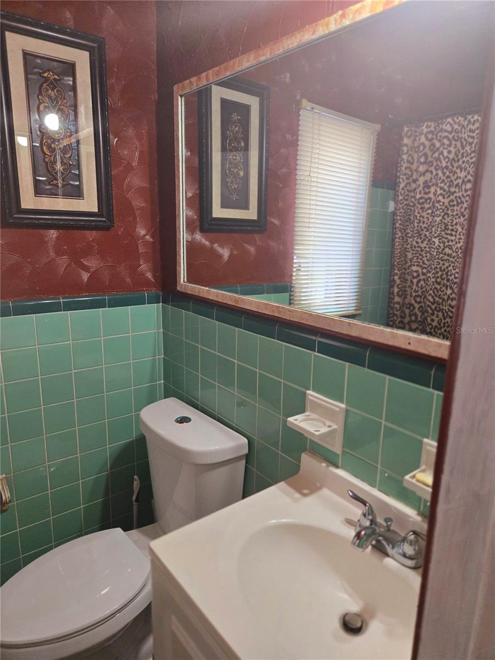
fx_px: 439
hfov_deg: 58.9
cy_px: 330
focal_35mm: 23
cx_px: 248
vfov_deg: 73.9
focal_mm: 5.4
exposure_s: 1/120
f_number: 1.8
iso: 500
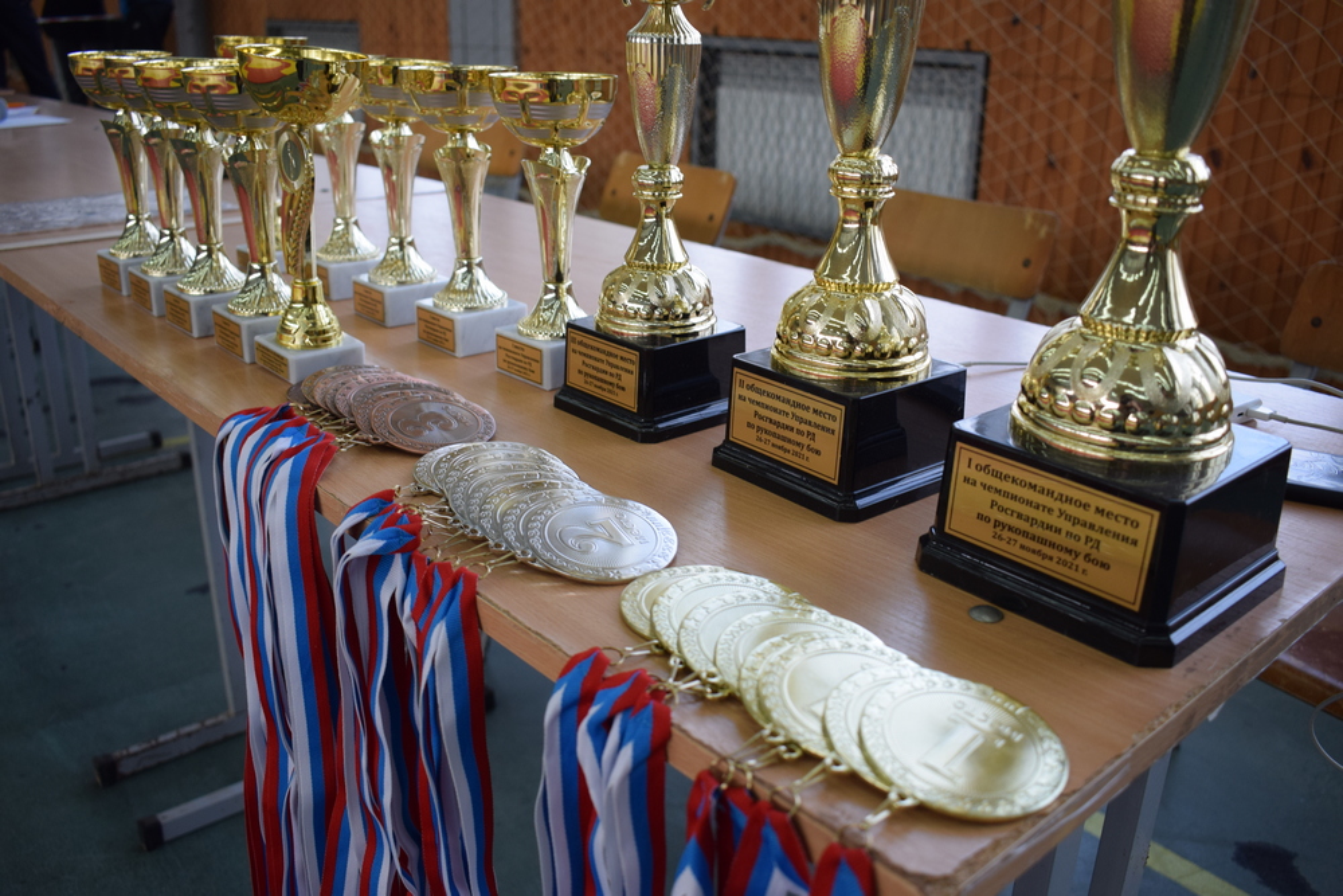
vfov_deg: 41.7
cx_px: 672
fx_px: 1175
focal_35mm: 32
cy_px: 448
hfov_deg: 59.5
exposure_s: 1/80
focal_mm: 21
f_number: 4.5
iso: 400
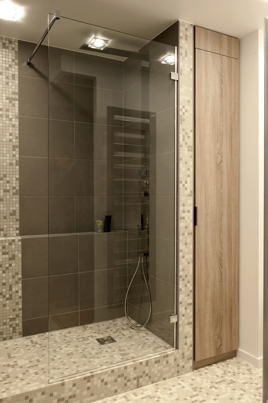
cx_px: 134
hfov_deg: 42.3
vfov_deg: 60.3
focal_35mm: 31
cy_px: 202
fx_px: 347
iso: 400
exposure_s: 1
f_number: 13
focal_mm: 31
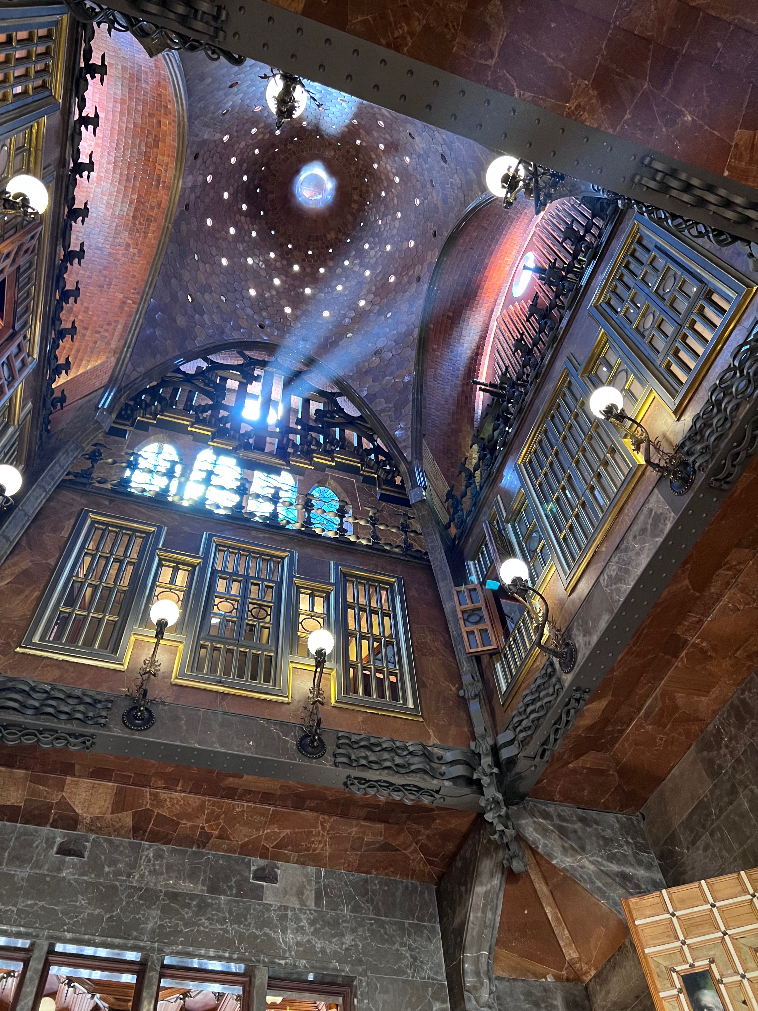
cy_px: 506
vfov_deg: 67.3
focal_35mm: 26
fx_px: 759
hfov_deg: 53.1
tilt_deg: +57.0
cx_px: 379
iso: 400
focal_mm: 5.7
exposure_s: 1/33
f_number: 1.5
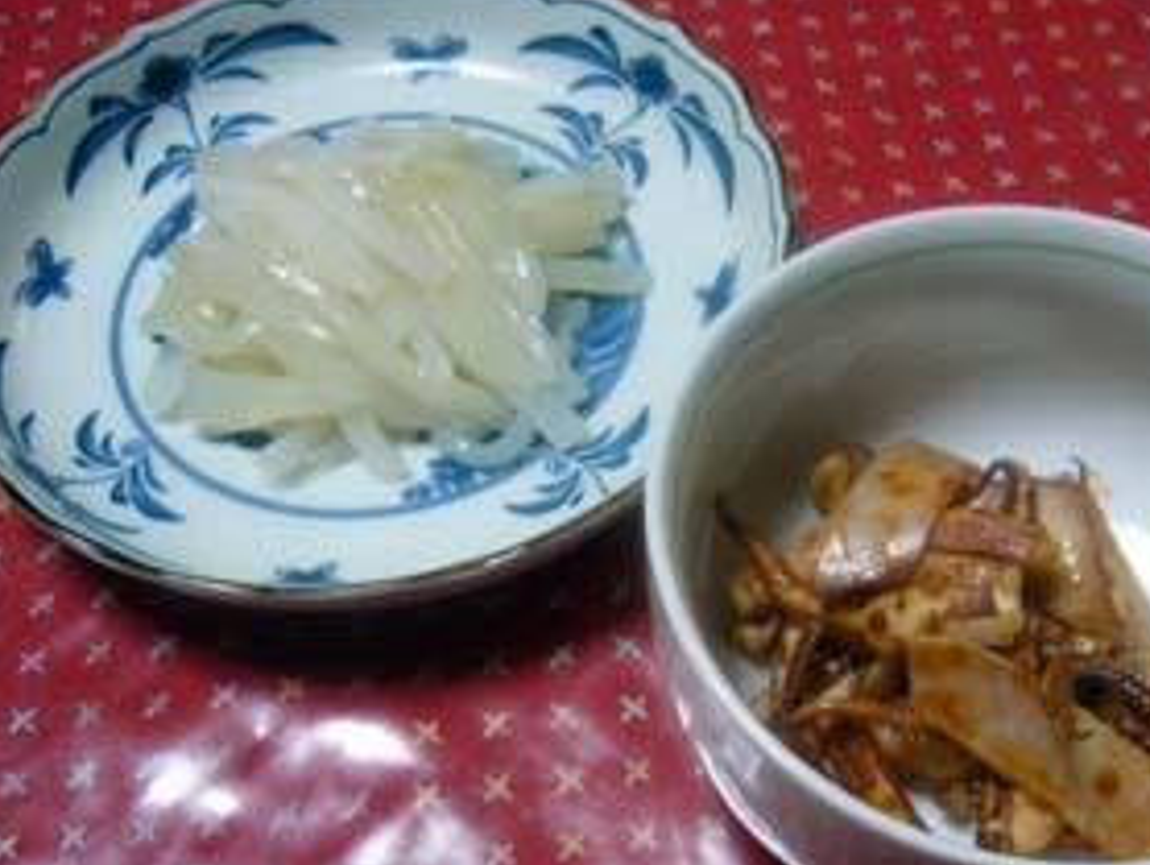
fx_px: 1463
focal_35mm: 44
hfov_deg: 42.8
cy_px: 457
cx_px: 645
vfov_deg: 32.9
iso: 80
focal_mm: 5.8
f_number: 2.8
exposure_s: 1/8
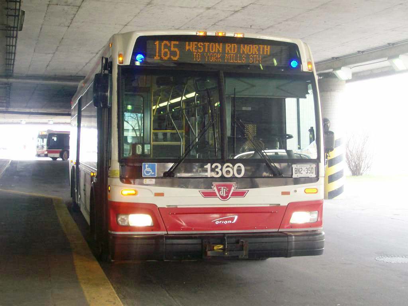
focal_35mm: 56
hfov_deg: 34.3
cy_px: 153
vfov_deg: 26.1
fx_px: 660
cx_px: 204
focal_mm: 9.4
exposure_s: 1/51.1
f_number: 3.4
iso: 160
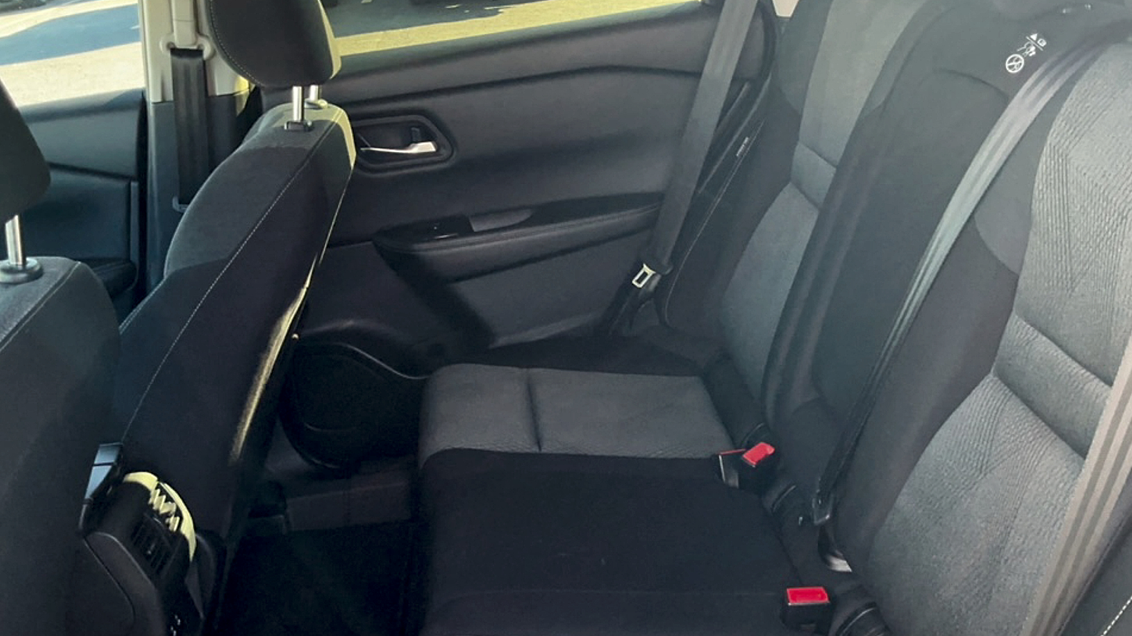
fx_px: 990
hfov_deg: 59.5
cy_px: 374
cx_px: 570
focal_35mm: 33
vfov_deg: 35.5
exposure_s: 1/120
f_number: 1.8
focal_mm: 3
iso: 80
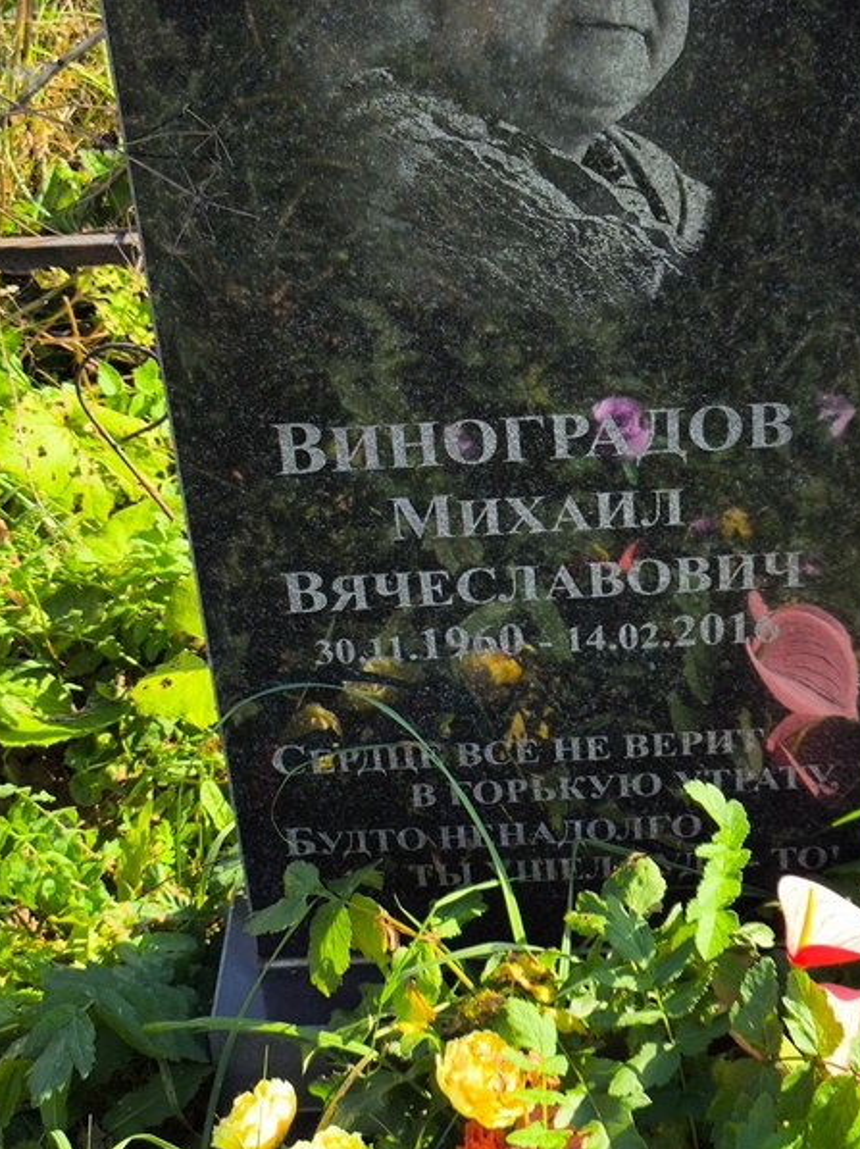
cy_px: 575
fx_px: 2222
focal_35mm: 67
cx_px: 484
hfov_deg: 21.9
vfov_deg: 29.0
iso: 50
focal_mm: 4.71
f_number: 1.7
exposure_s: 1/484
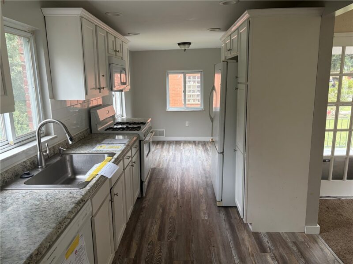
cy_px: 132
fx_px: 265
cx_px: 176
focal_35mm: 26
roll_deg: +0.6
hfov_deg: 67.3
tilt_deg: -12.6
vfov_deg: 53.1
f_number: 1.6
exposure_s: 1/99
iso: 125
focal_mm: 5.96
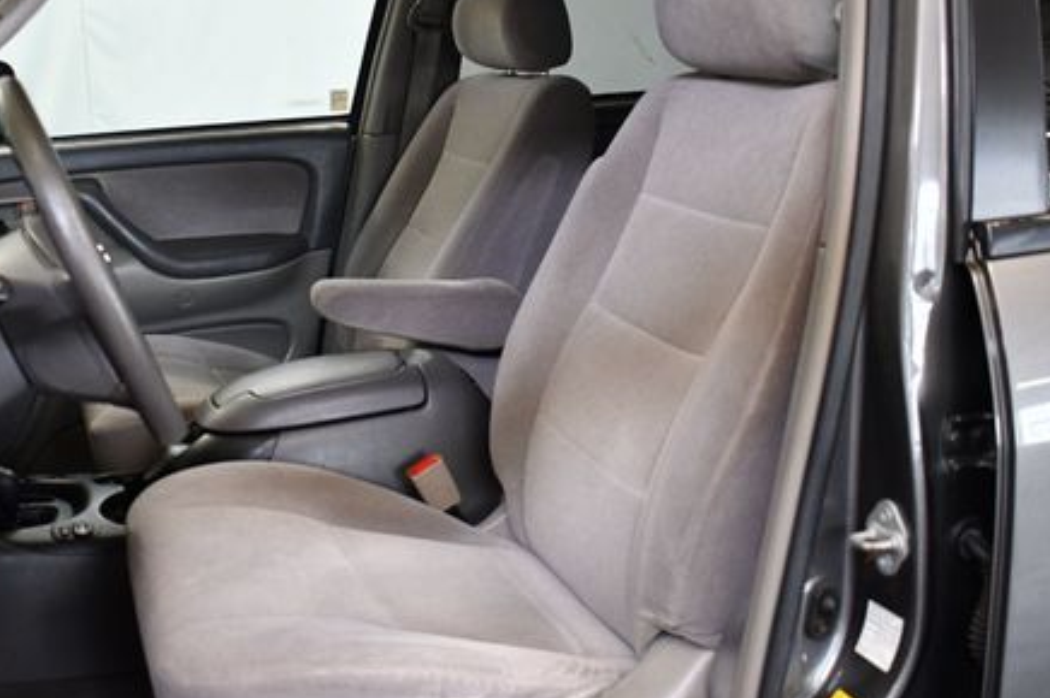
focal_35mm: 44
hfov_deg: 44.2
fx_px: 1282
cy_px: 260
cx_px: 402
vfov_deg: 30.3
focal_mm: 20
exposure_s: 1/125
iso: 1400
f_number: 3.8
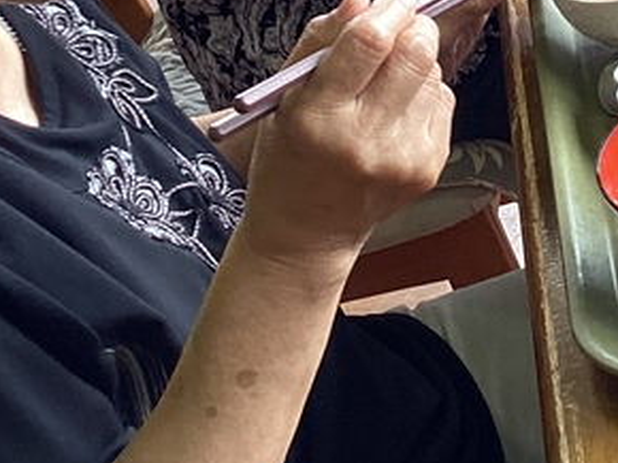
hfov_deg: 17.7
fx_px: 1909
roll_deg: +16.2
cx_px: 703
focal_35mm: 107
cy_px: -173
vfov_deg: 13.2
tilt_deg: -26.6
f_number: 2.4
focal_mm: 3.3
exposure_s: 1/60
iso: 50
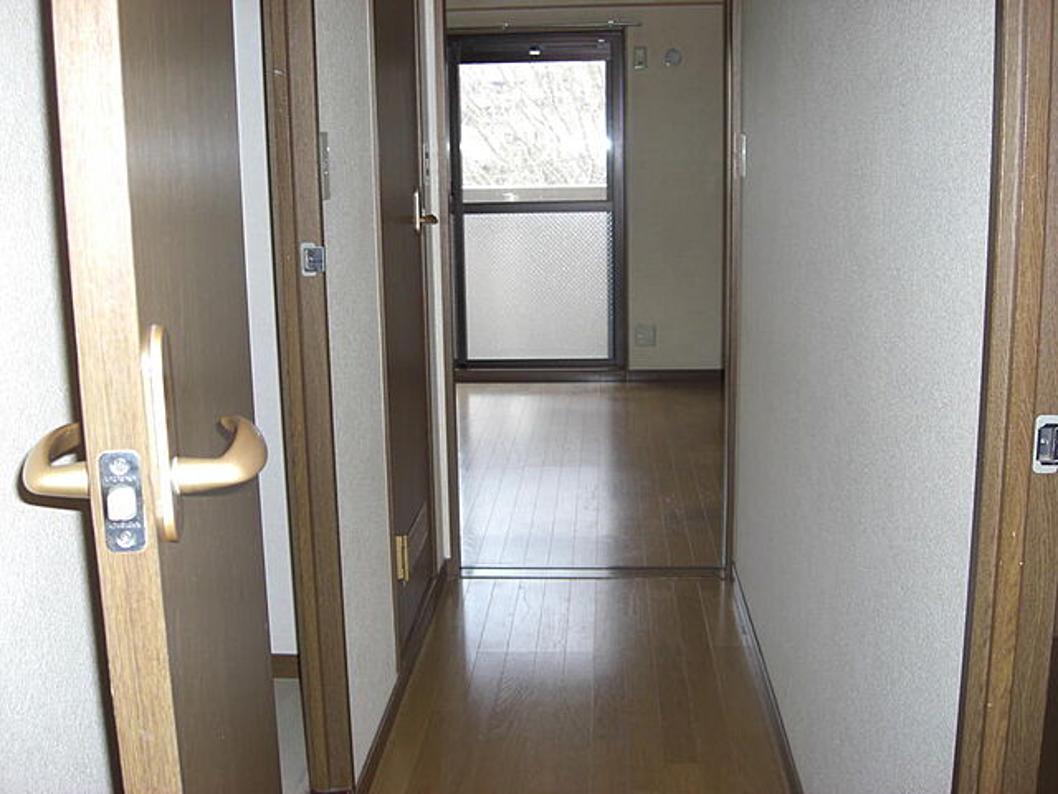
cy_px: 397
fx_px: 1161
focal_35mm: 38
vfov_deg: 37.7
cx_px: 529
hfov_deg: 49.0
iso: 200
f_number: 2.8
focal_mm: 7.9
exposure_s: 1/60
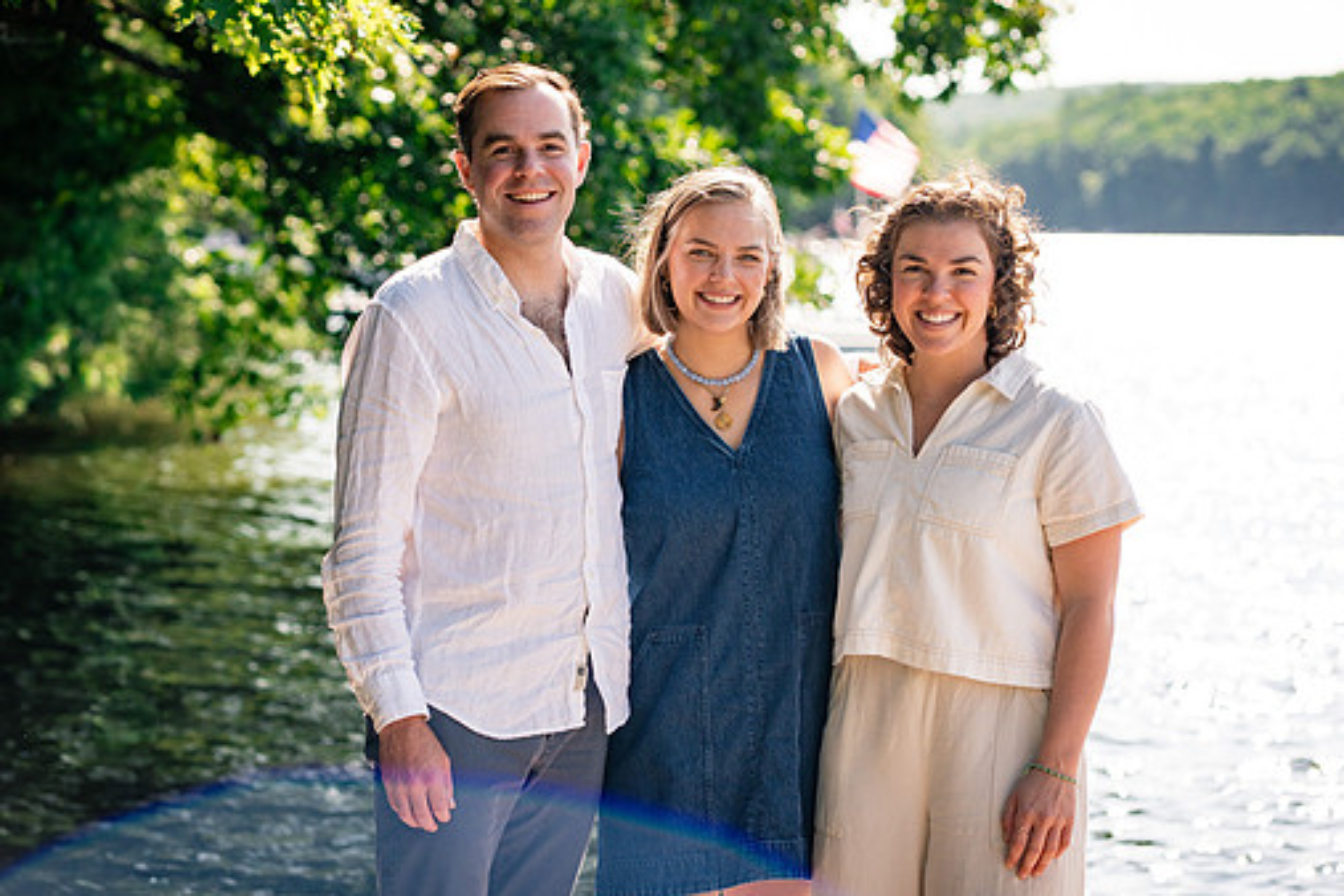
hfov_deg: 20.4
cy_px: 431
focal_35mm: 100
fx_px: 3733
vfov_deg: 13.7
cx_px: 662
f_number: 3.5
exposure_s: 1/1600
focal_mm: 85
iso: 320
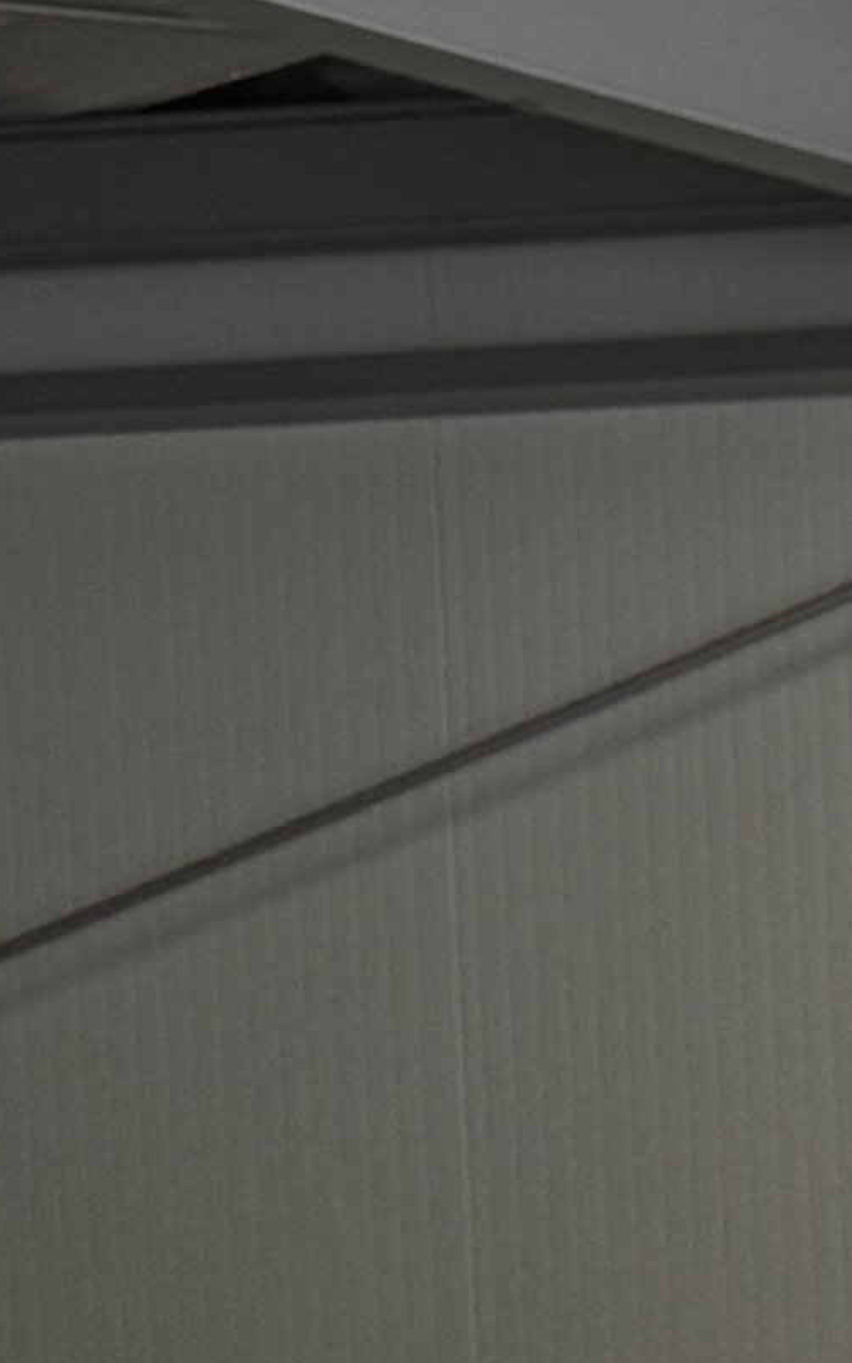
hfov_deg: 5.7
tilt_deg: -6.3
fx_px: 6723
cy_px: 2982
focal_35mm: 181
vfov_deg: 10.4
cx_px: 3876
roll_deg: +0.2
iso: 64
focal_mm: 6.76
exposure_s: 1/237
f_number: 1.78
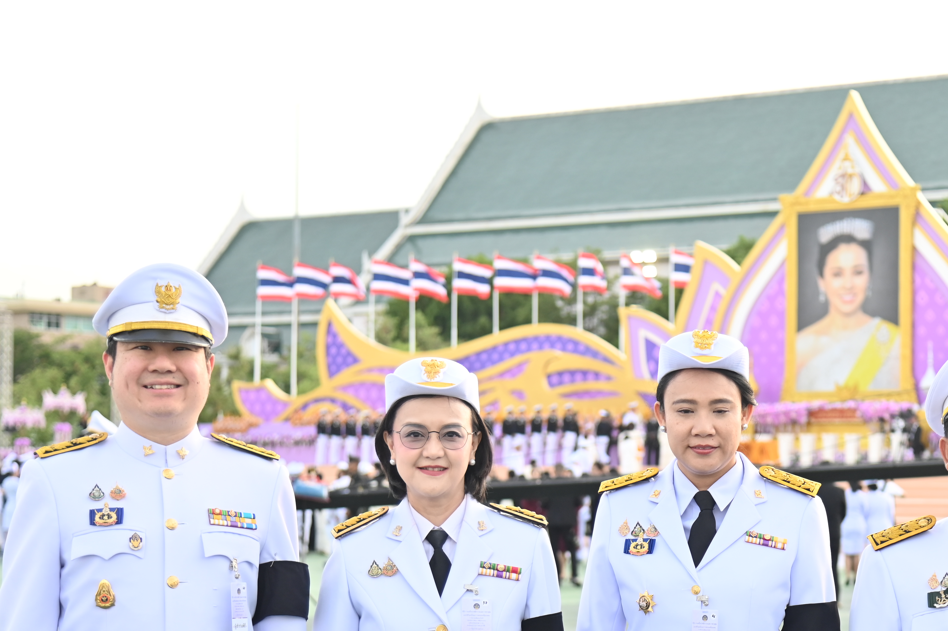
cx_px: 693
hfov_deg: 24.8
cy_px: 486
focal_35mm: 81
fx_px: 2132
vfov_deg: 16.7
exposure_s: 1/250
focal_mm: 50
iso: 450
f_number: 4
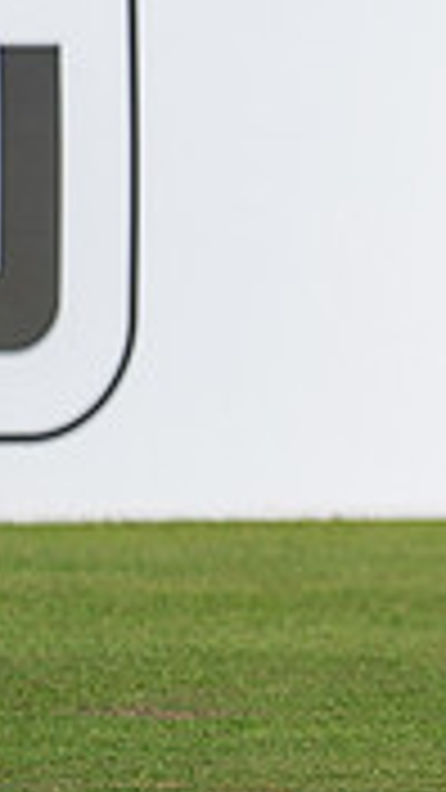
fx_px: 21802
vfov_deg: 2.1
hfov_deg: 1.2
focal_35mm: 1037
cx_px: 1248
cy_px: 38
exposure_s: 1/3200
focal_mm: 300
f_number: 5
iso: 200
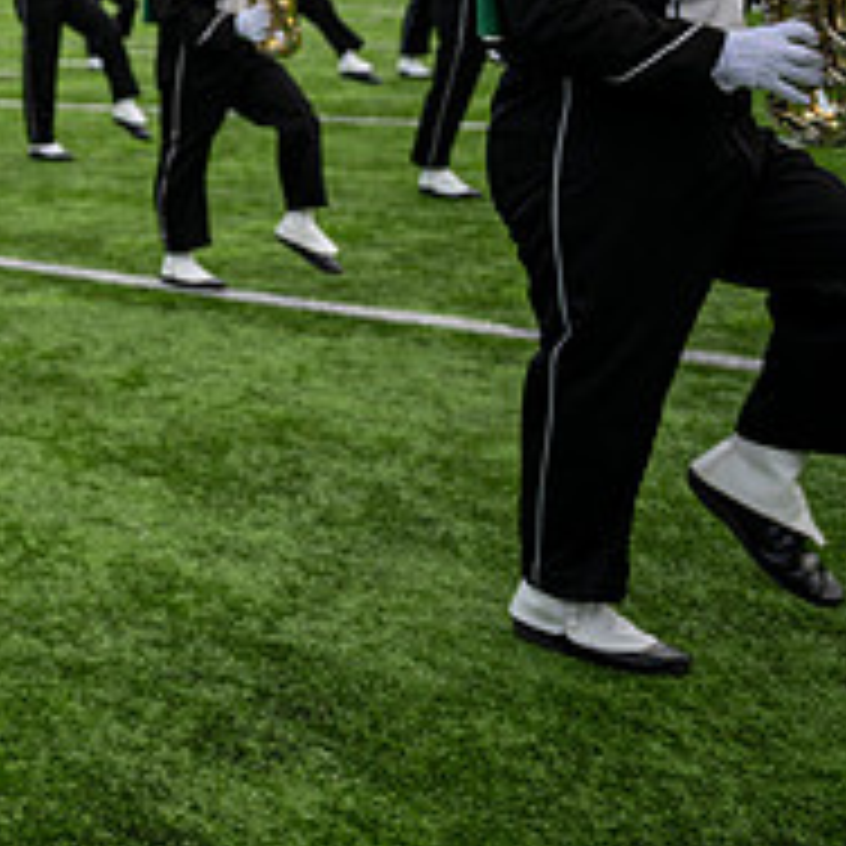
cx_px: -436
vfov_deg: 26.1
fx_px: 1742
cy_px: 25
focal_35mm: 63
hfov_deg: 22.3
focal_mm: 24
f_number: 2.8
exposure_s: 1/500
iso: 200
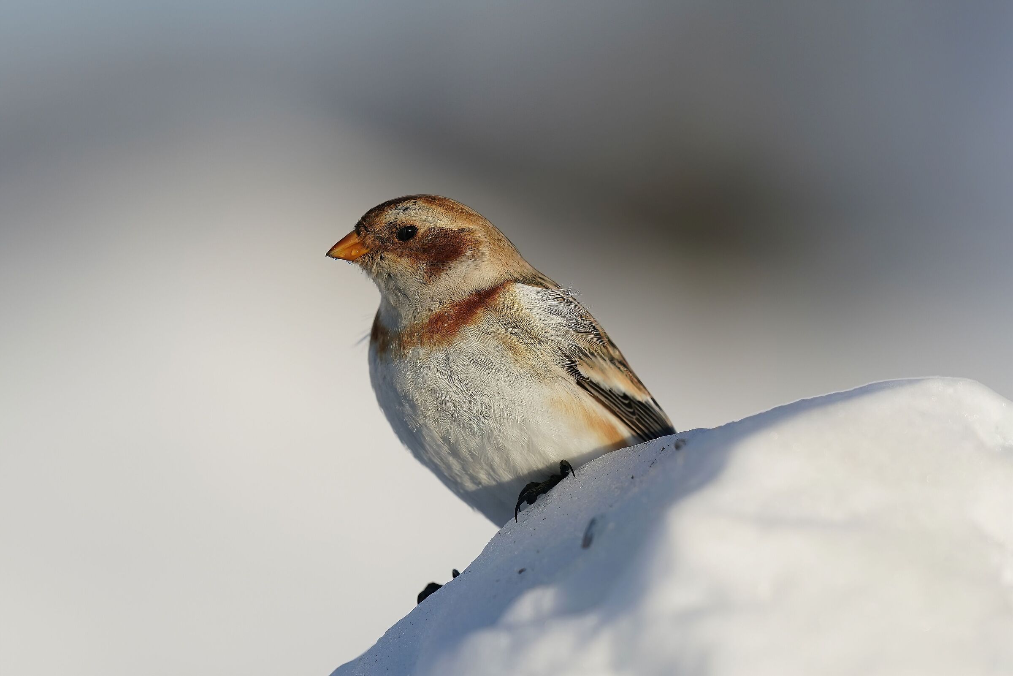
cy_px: 338
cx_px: 506
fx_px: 11257
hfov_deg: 5.2
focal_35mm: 400
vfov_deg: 3.4
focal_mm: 400
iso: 320
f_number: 4
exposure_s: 1/2500
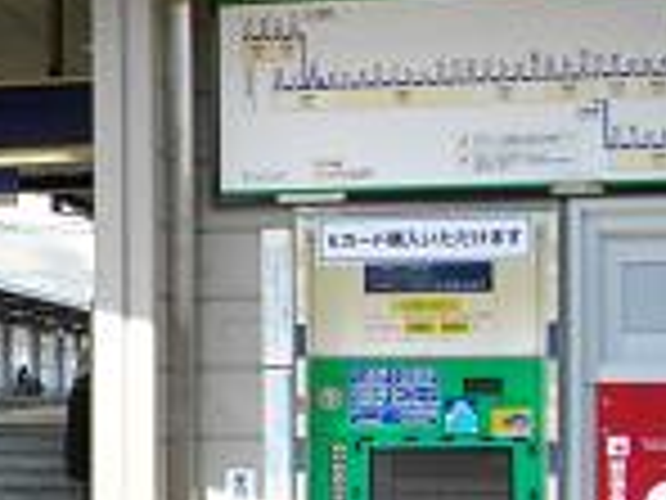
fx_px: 1616
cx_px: -164
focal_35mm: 84
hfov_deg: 21.4
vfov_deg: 17.4
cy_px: 387
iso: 100
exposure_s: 1/400
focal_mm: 5.7
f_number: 2.9
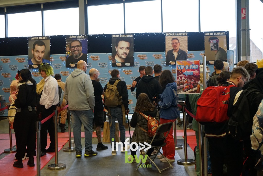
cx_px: 132
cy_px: 88
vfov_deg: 27.0
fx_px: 365
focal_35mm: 50
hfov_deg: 39.6
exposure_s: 1/200
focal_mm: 50
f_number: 4.5
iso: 5000
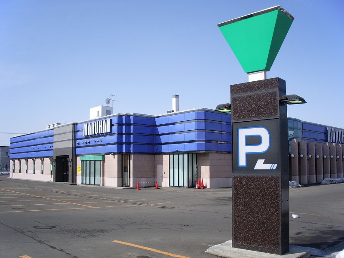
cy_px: 129
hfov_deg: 52.6
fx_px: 348
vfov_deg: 40.7
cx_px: 172
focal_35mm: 35
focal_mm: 5.8
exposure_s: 1/640
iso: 80
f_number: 4.3
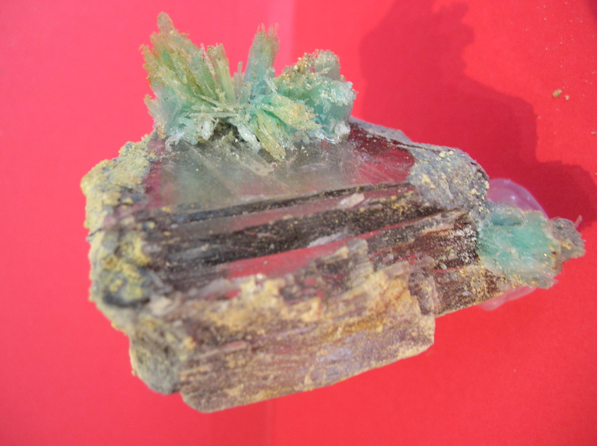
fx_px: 620
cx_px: 298
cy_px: 223
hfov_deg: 51.4
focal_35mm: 36
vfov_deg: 39.6
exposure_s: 1/3.9
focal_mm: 6
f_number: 2.7
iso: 98
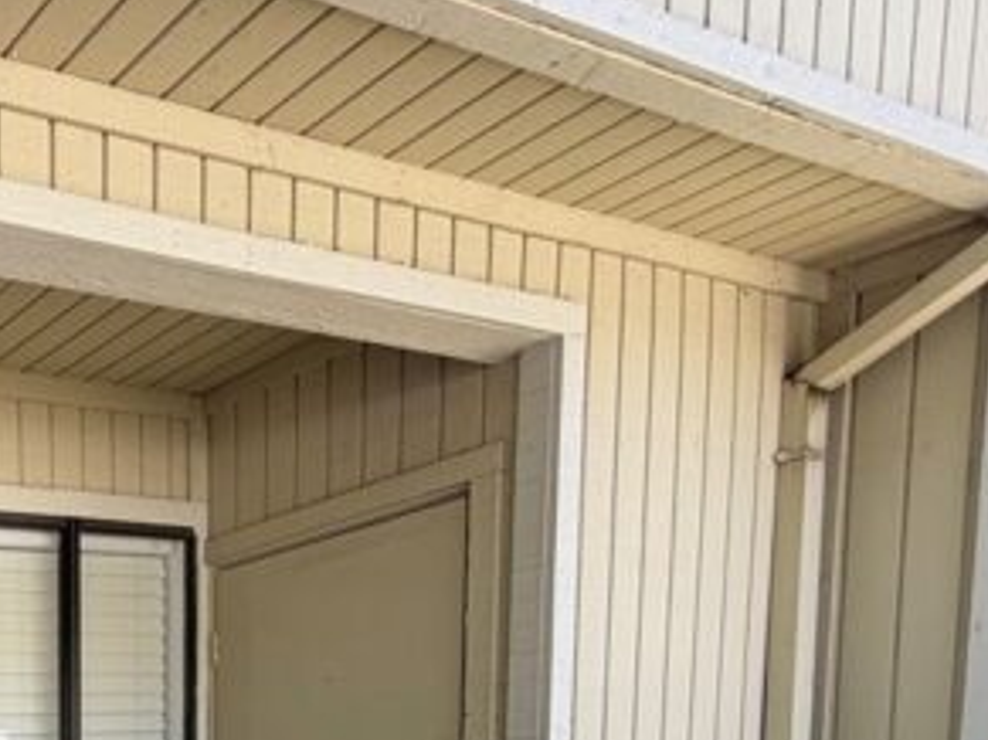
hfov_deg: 37.7
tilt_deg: -5.0
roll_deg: +2.7
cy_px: 903
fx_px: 1056
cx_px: -197
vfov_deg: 31.8
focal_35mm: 37
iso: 50
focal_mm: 2.22
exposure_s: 1/121
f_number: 2.2
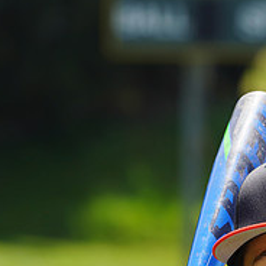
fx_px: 5764
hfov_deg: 2.6
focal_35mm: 663
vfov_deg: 2.6
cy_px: 387
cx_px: 225
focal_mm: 247
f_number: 8
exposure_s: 1/250
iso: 100
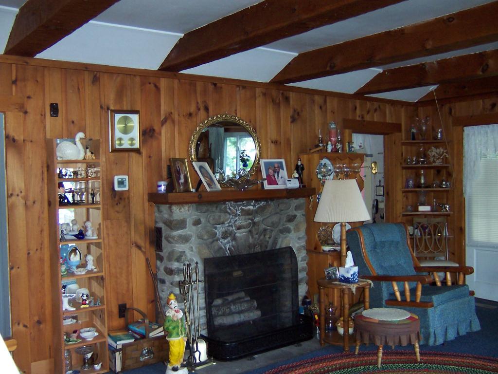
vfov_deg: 39.7
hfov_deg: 51.4
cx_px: 249
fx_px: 518
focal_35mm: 36
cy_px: 187
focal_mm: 5.6
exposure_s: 1/60
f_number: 2.4
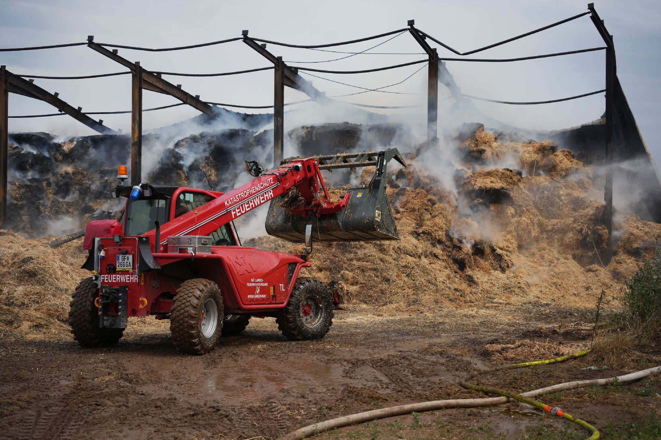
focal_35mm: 54
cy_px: 220
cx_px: 330
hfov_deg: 36.9
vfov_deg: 25.1
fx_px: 991
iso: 125
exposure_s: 1/1600
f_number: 4
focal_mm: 54
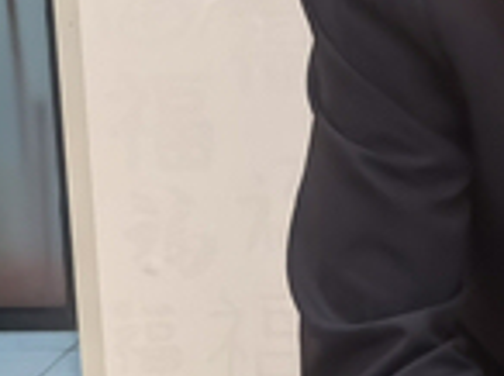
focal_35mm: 148
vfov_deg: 9.9
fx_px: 2151
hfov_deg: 12.2
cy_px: 369
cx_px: 936
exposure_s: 1/166
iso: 500
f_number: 1.8
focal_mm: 5.54
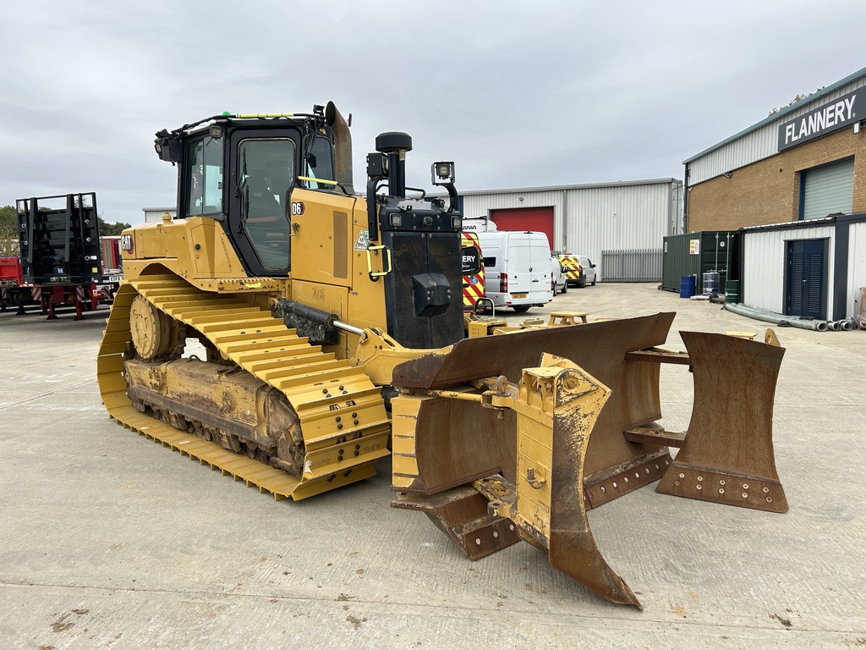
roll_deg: +0.5
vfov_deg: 53.1
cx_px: 433
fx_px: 650
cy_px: 325
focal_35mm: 26
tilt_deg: -6.3
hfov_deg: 67.3
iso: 50
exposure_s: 1/1252
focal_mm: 5.7
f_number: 1.5
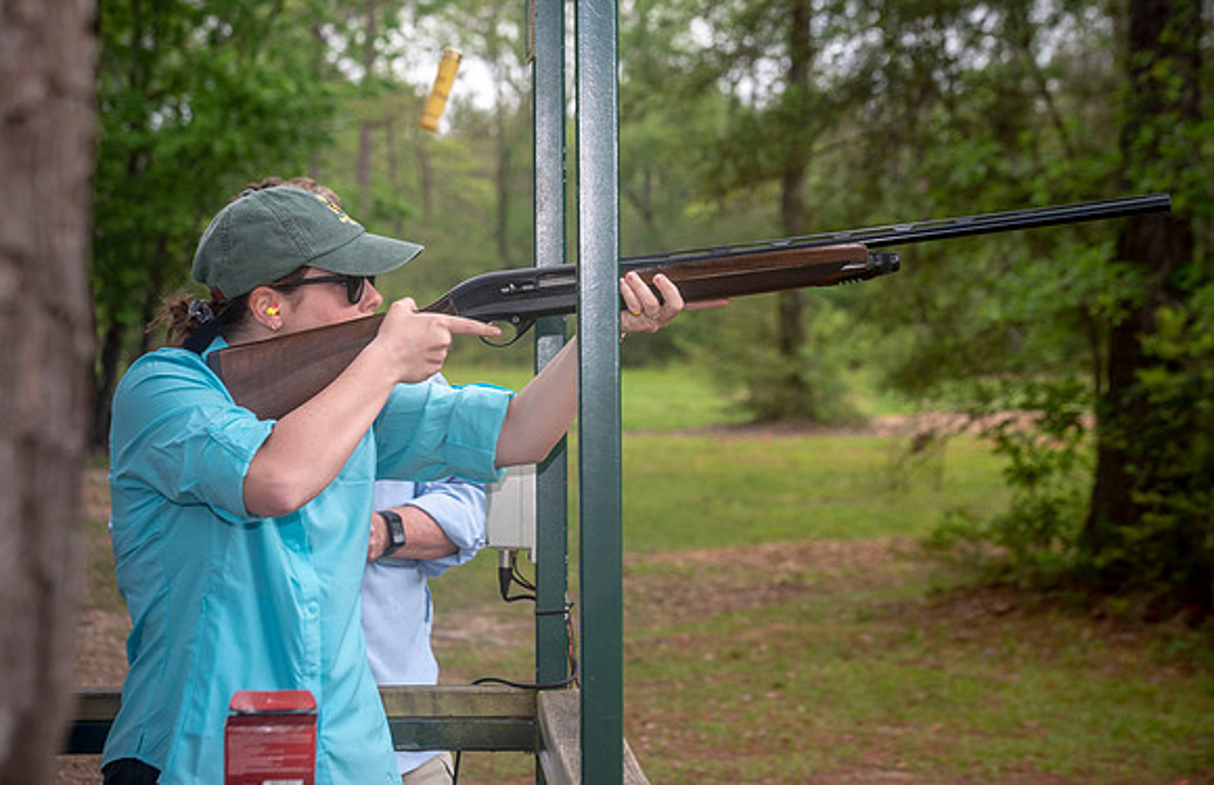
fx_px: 3441
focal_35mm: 103
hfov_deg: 20.0
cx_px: 608
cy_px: 375
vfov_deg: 13.0
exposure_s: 1/250
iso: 800
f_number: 8
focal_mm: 100
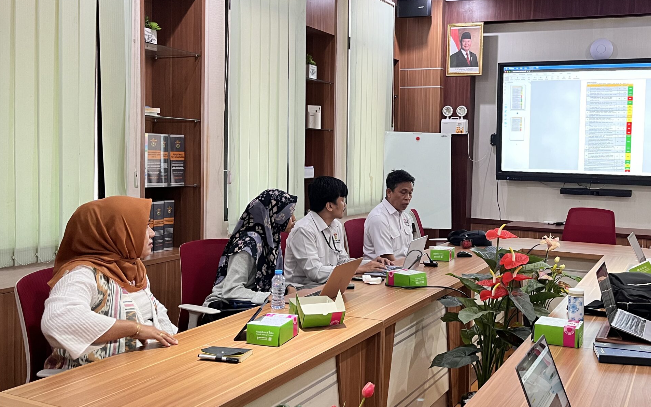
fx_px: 656
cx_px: 429
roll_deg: -1.8
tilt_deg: -3.1
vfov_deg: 34.4
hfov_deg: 51.9
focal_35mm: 37
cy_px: 182
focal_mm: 5.1
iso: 320
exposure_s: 1/60
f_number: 1.6
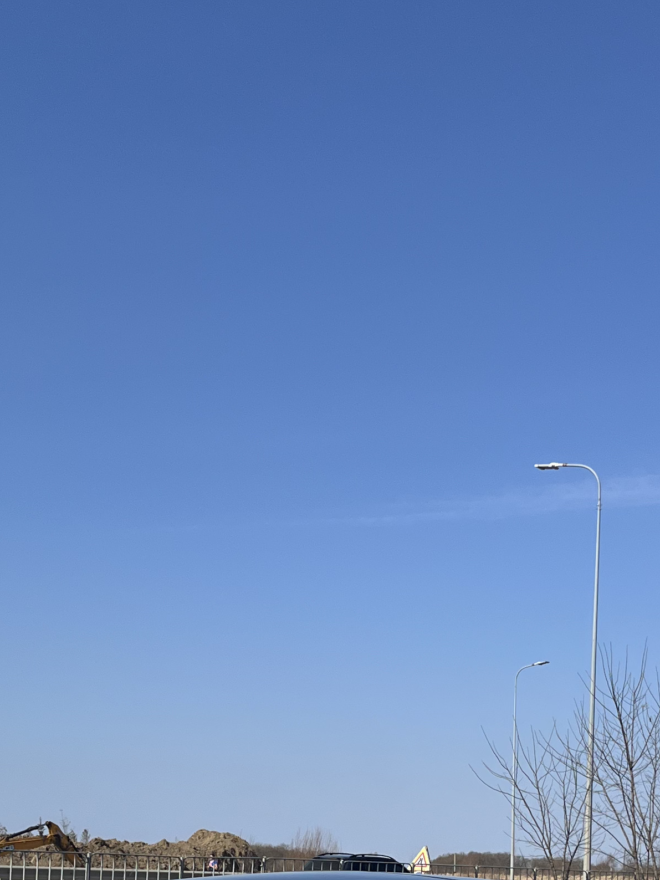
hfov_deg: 22.3
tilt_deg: +2.3
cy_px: 852
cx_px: 340
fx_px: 1678
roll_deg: +0.0
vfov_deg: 27.9
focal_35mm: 66
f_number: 1.6
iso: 50
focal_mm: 5.1
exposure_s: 1/4484
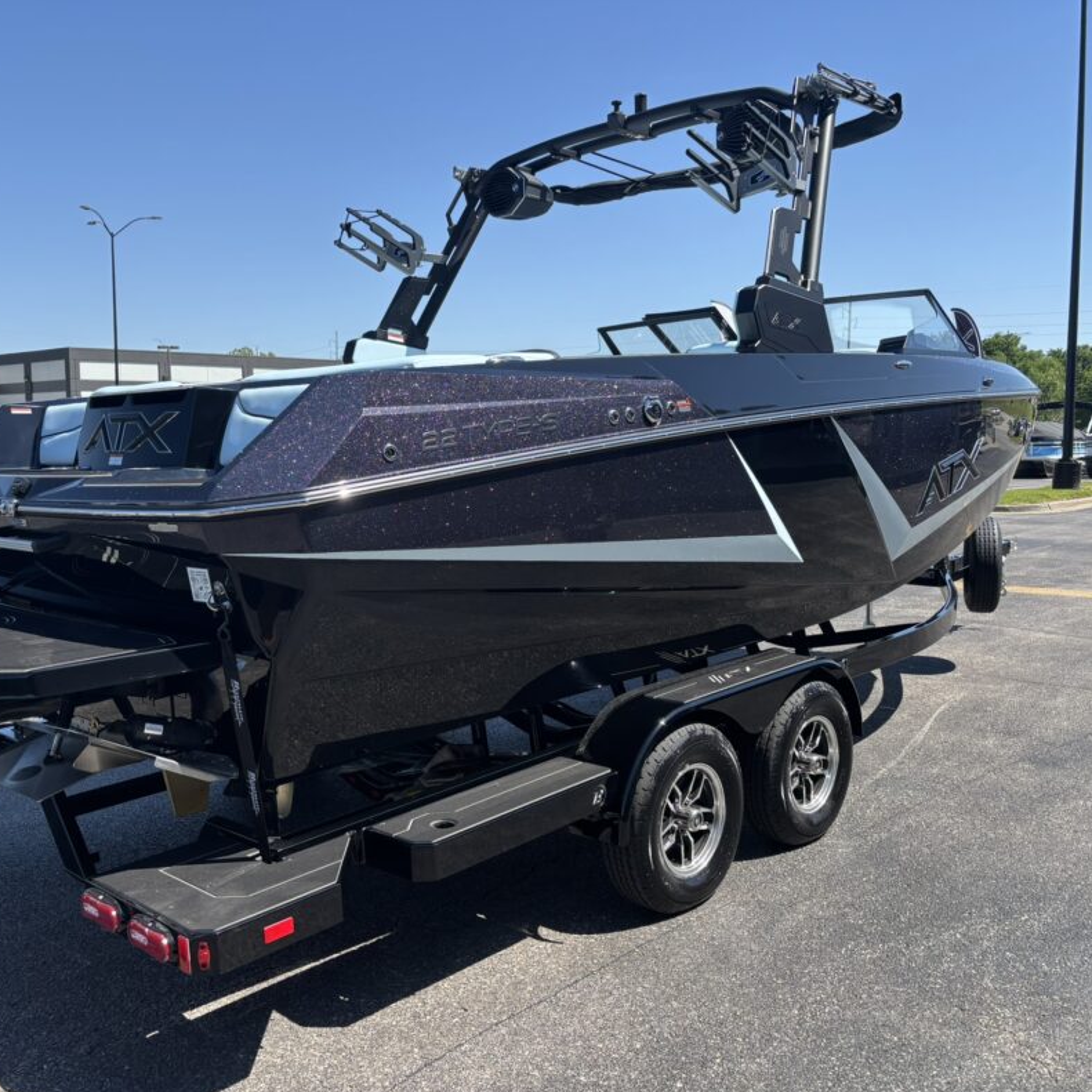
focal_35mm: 31
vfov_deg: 52.5
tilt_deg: -6.1
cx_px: 473
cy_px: 547
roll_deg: +1.1
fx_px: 1106
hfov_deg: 52.4
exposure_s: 1/2105
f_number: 1.6
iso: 50
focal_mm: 5.96
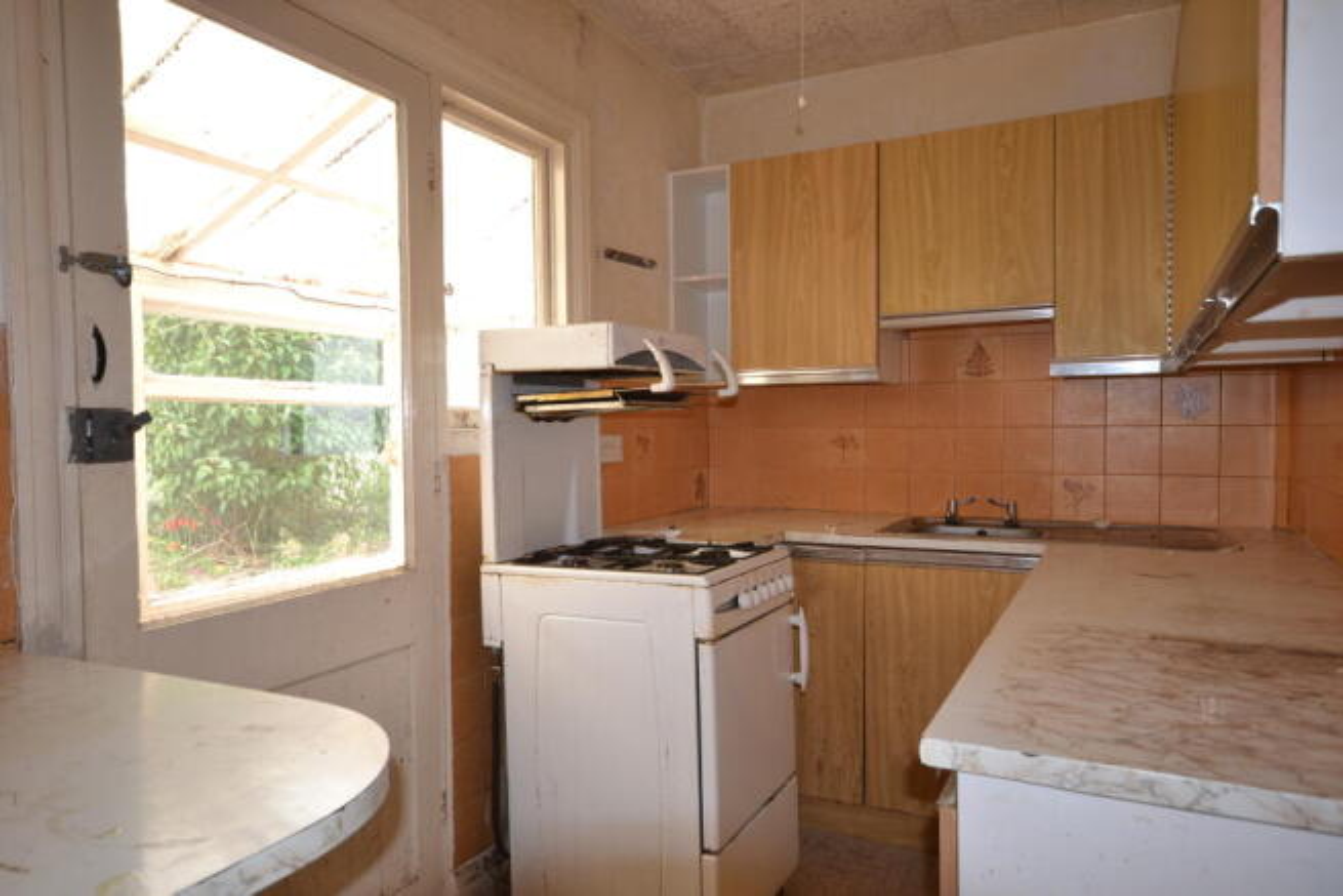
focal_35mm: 24
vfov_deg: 53.2
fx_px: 895
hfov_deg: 73.7
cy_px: 448
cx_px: 672
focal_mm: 16
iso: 400
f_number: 5
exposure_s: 1/60
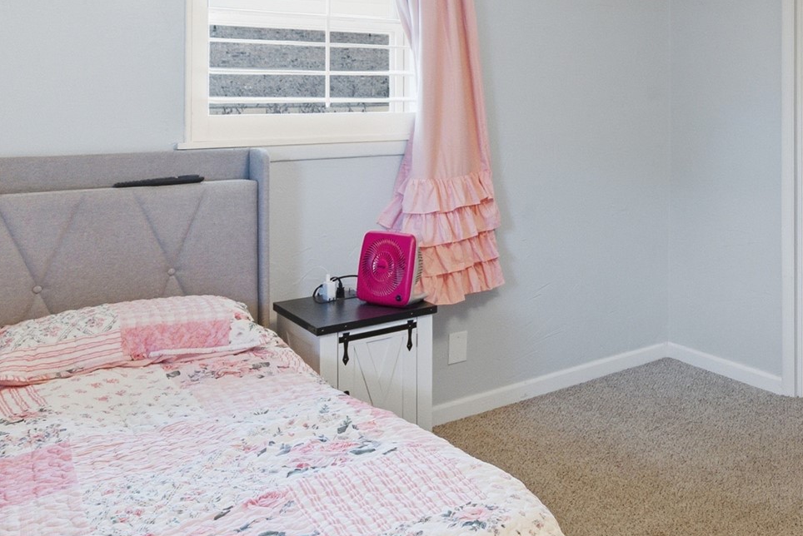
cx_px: 783
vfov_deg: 35.1
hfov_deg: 45.7
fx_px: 803
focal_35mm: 36
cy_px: 69
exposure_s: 1/80
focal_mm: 16
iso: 1600
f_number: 10
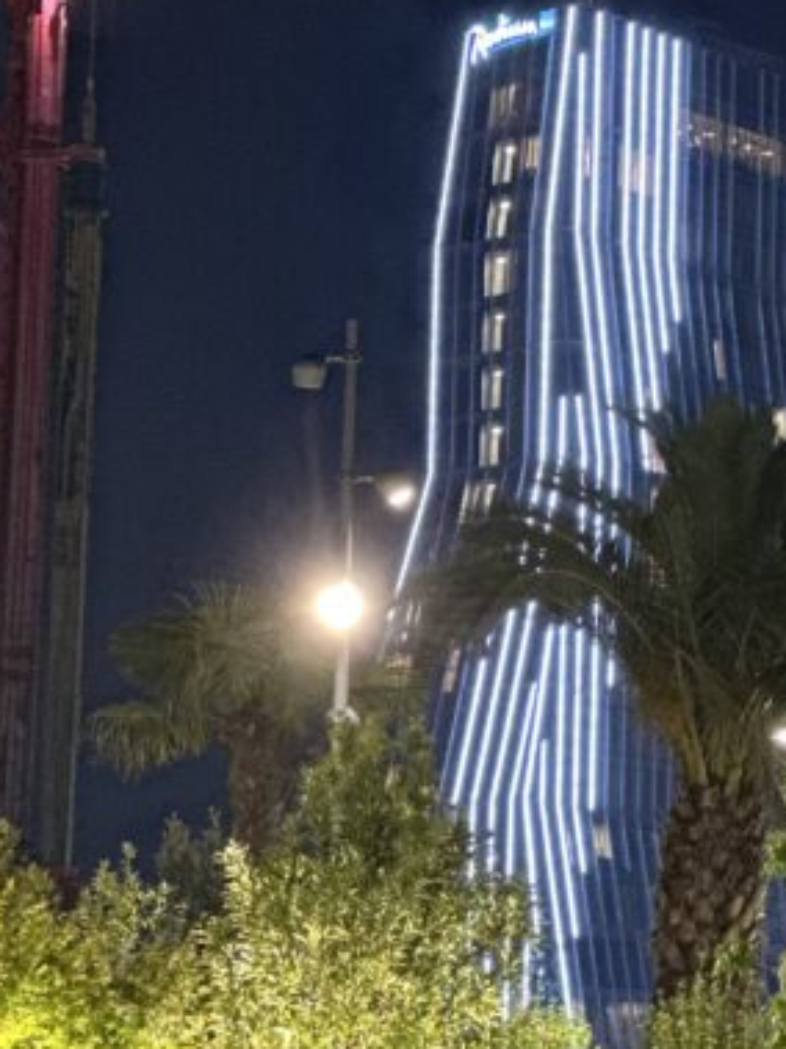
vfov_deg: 9.5
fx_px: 6301
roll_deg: -1.0
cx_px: 938
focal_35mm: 208
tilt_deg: +11.1
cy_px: 185
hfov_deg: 7.1
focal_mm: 9
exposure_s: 1/14
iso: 800
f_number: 2.8
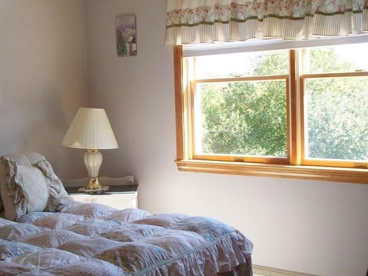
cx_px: 157
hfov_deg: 37.4
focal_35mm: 51
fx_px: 542
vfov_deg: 28.6
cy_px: 139
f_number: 2.8
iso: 64
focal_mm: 7.54
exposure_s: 1/80
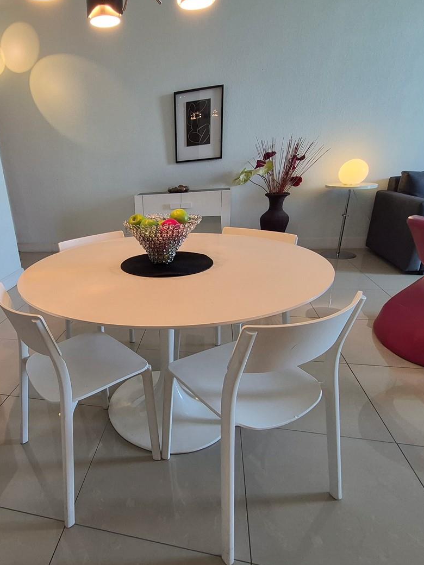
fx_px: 327
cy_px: 294
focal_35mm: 20
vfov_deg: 81.7
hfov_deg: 63.0
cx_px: 119
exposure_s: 1/60
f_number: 2.2
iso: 160
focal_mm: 1.74
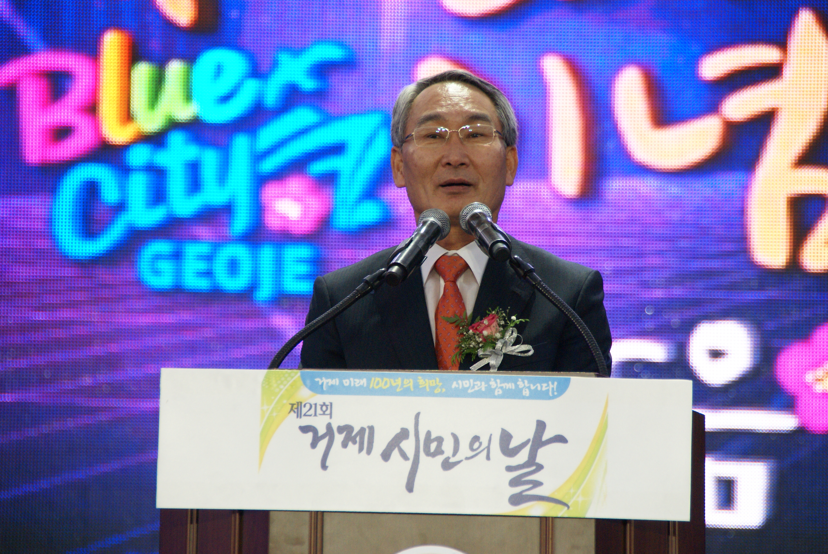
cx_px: 414
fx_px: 6217
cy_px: 277
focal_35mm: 270
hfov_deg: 7.6
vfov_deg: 5.1
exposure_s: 1/125
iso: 400
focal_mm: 180
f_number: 6.3
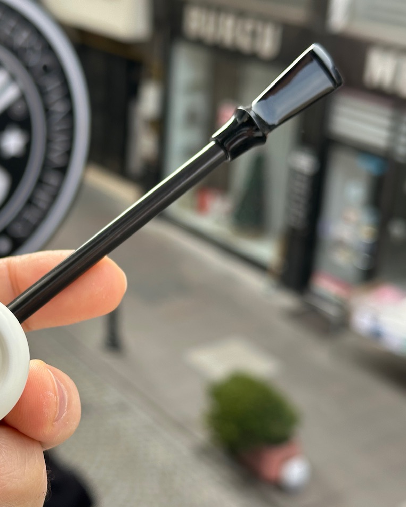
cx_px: 89
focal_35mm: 63
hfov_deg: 23.9
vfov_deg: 30.0
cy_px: 255
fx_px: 946
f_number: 1.78
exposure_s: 1/568
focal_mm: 6.86
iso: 64
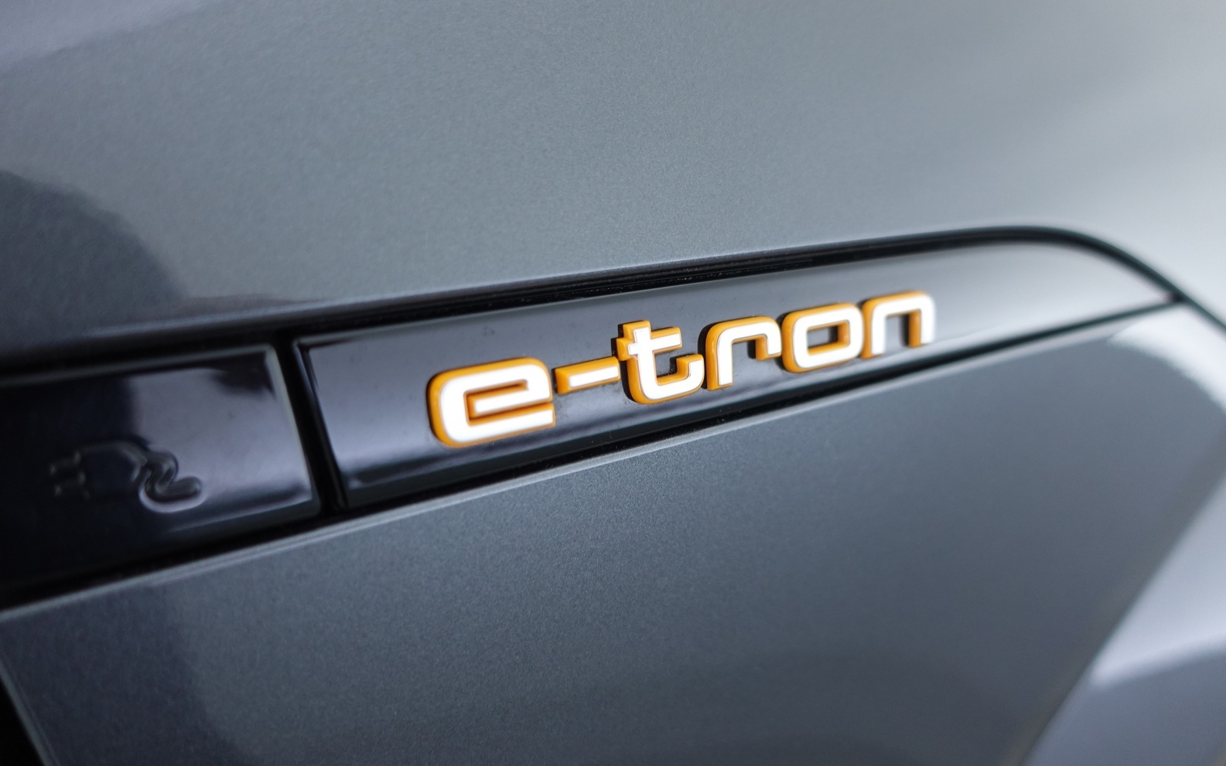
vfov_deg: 49.3
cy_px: 407
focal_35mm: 25
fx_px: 835
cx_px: 600
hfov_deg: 72.5
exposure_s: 1/30
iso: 320
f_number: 1.8
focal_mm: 9.4
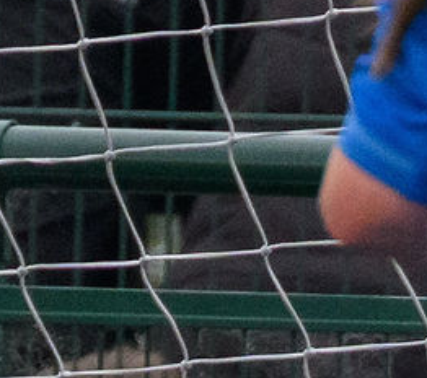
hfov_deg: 0.3
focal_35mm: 6585
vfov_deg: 0.2
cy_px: 1399
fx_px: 86797
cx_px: 1610
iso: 1800
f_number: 5.6
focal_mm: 400
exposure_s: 1/1250
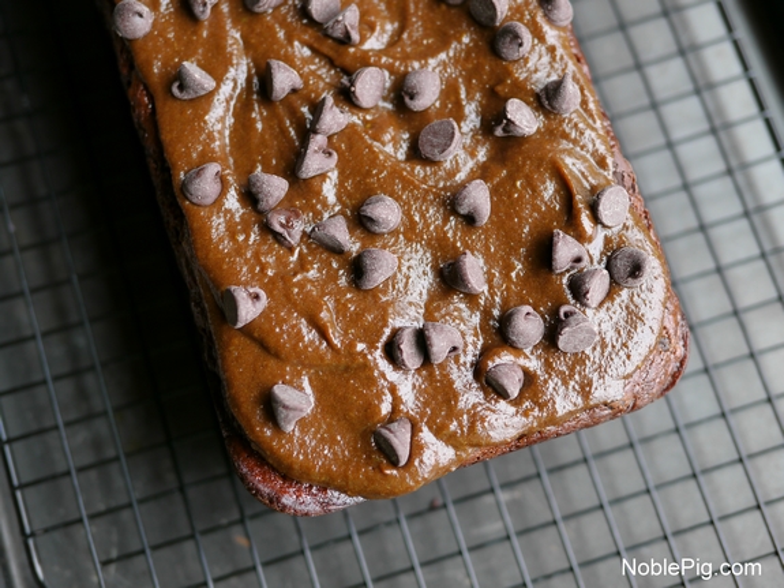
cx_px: 392
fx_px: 1132
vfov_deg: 29.1
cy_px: 294
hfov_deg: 38.2
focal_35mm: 50
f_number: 2
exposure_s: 1/250
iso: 125
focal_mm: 25
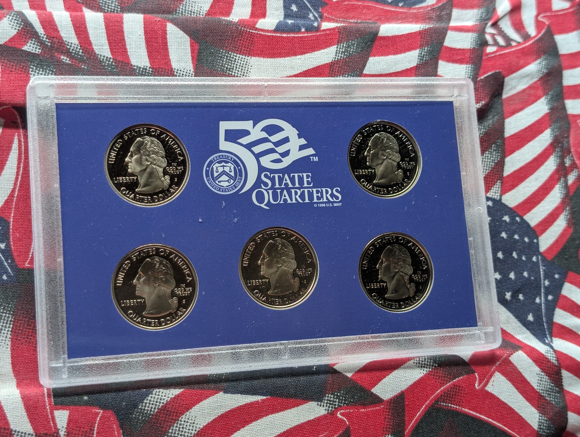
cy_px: 218
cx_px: 290
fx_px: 822
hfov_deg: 38.9
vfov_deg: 29.7
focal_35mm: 49
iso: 54
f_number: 1.68
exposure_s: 1/80.6
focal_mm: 6.9
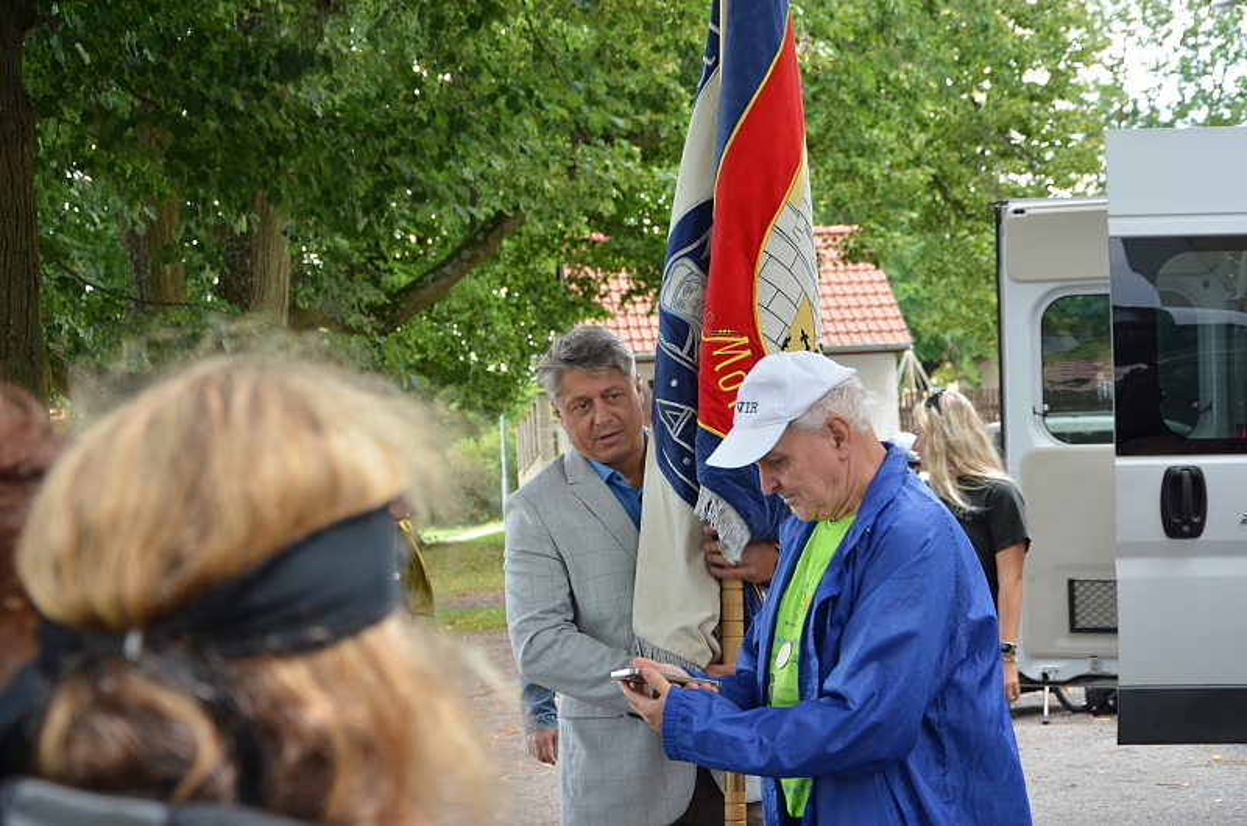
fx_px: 2178
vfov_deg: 21.5
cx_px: 624
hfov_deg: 32.0
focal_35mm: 63
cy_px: 413
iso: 160
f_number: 4.8
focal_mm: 42
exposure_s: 1/80
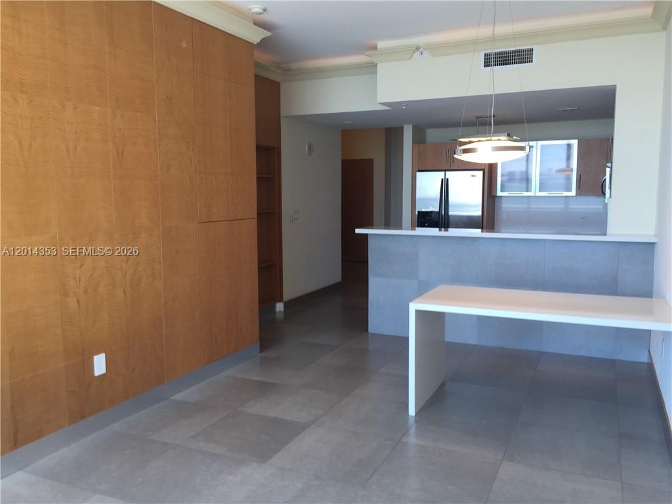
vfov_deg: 48.2
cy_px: 252
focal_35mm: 29
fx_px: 563
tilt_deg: -7.0
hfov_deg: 61.7
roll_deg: -1.2
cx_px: 336
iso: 32
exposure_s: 1/60
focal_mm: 4.15
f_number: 2.2
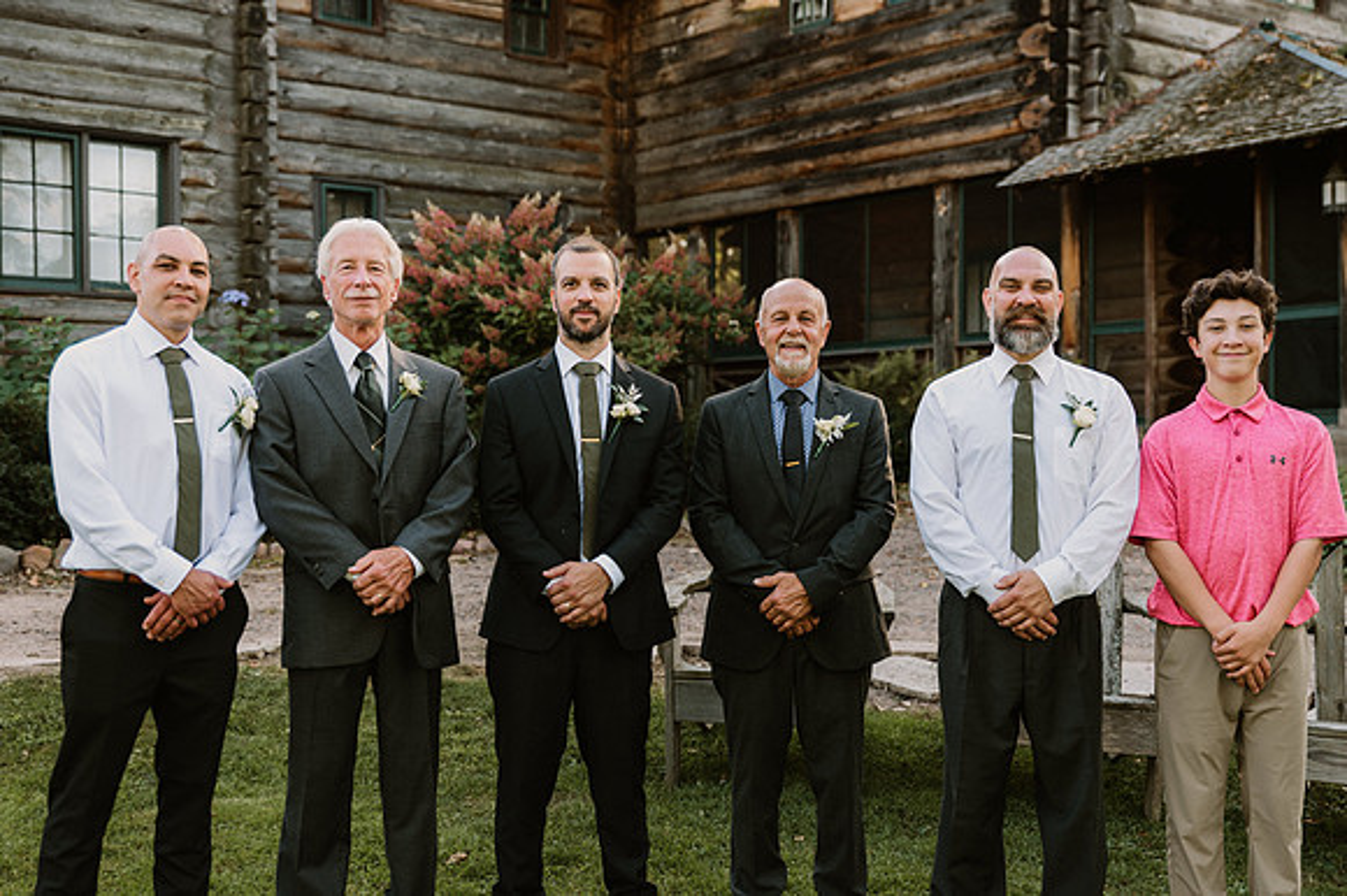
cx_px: 651
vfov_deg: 28.0
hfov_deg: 41.0
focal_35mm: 48
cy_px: 479
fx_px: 1800
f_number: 2.8
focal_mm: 45
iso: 250
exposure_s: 1/200
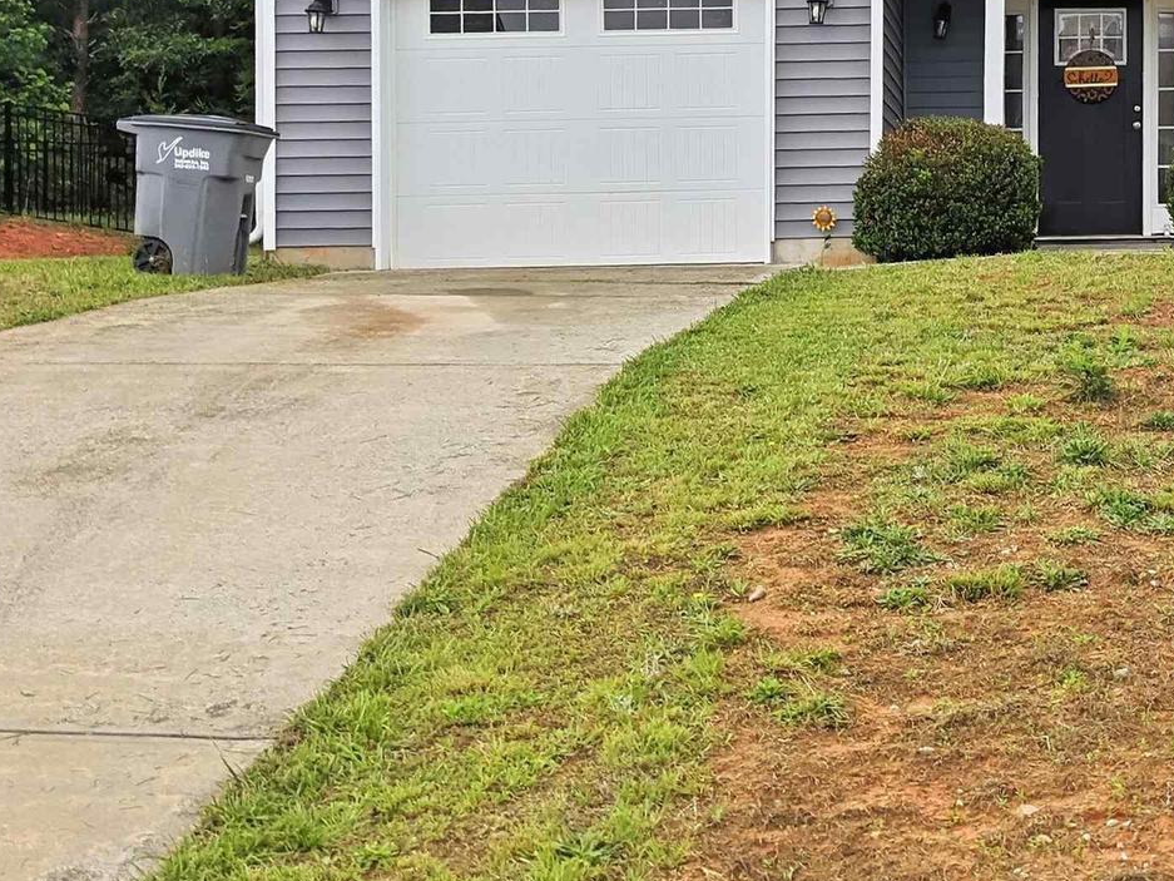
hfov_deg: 31.5
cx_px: 1011
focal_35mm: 59
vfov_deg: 23.4
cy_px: -76
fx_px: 2001
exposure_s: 1/755
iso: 56
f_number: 1.7
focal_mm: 4.4
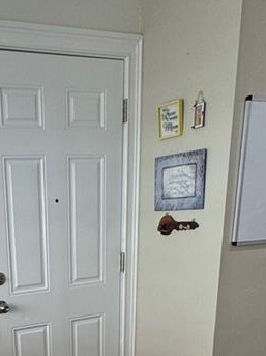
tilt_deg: -20.0
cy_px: 395
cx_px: 16
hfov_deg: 28.3
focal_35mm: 49
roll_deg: +3.5
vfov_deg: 33.7
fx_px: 502
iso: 100
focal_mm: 2.22
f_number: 2.2
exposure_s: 1/120
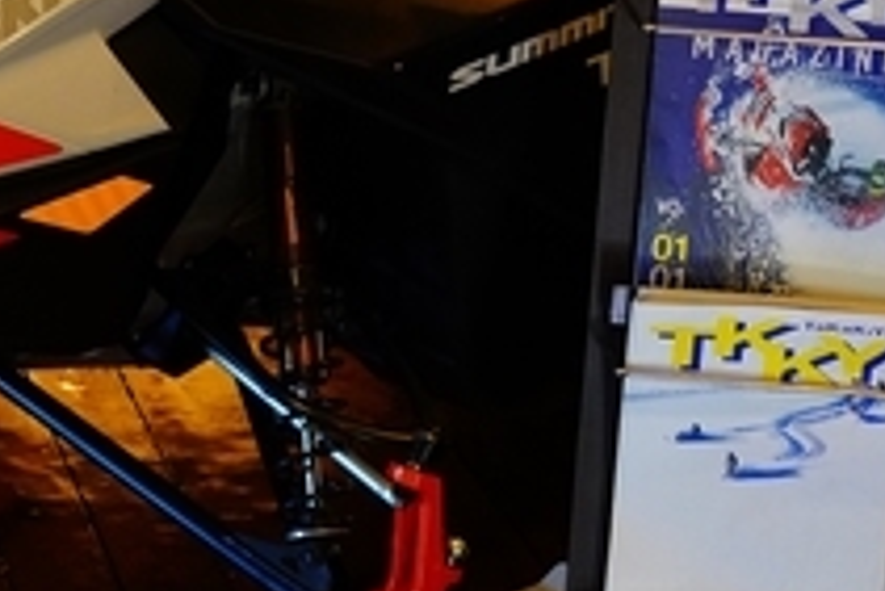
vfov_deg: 15.0
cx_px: 369
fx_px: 2239
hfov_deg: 22.3
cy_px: 149
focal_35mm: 91
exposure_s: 1/30
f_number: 4
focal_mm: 24
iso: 2500
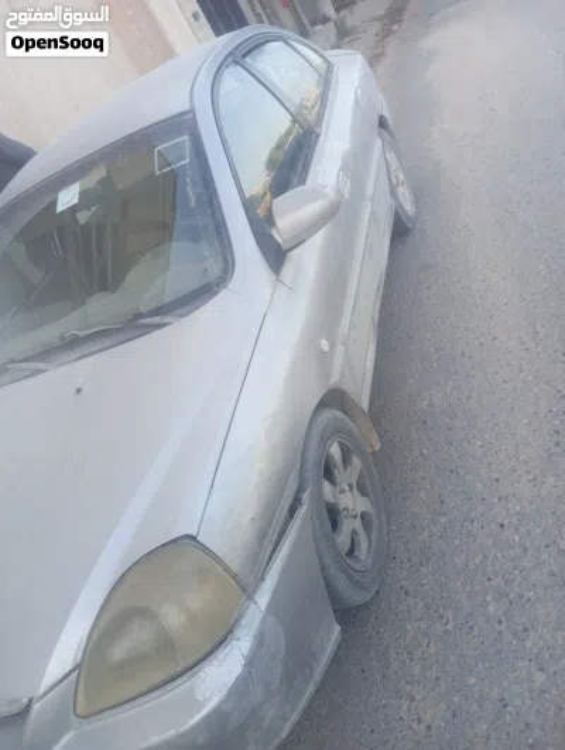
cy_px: 375
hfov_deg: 49.9
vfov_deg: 63.4
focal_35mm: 28
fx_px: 608
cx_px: 282
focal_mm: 4.22
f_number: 1.8
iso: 138
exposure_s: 1/100
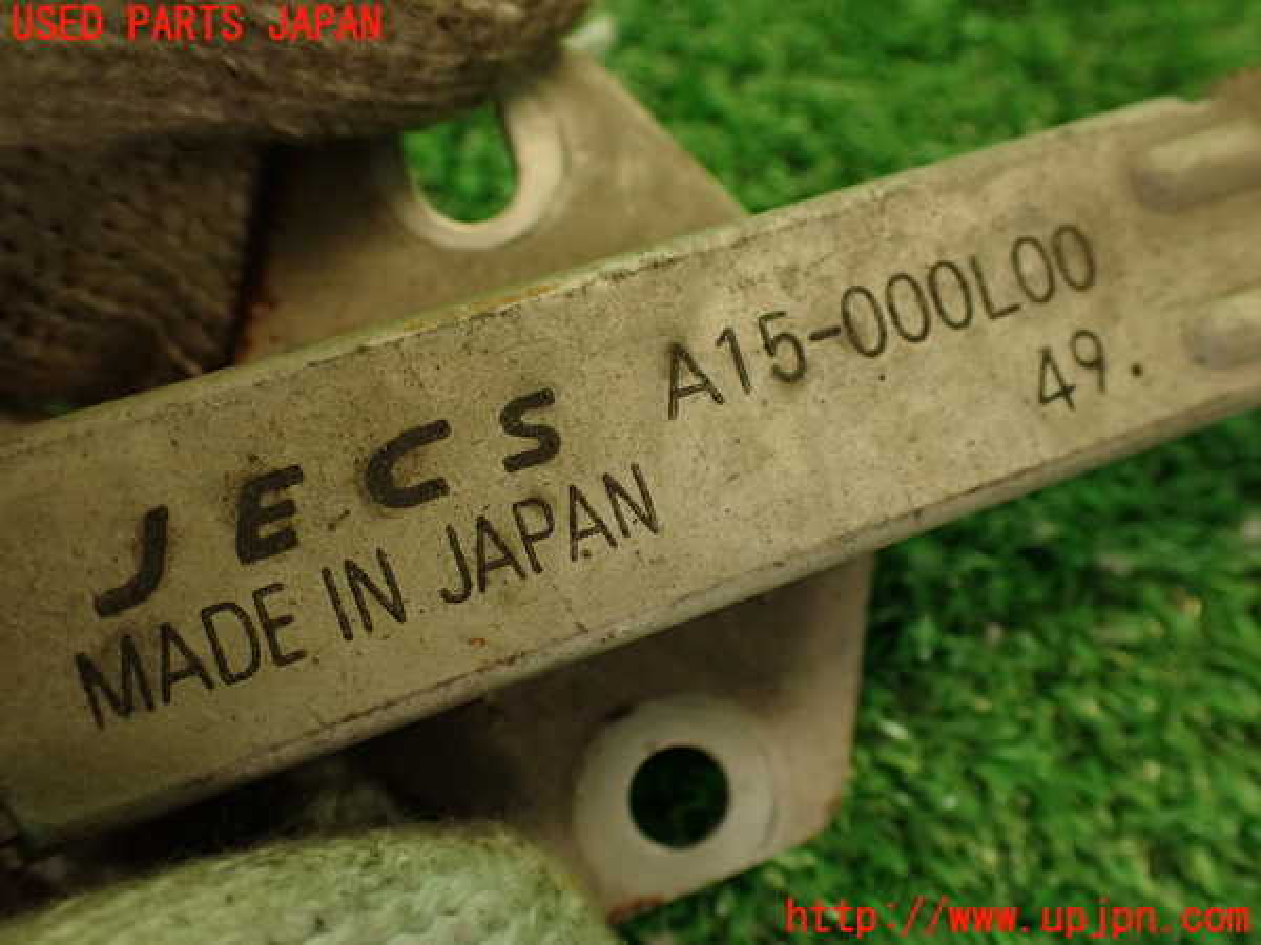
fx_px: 1166
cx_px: 630
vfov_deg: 44.2
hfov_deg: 56.8
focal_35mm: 32
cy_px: 472
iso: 200
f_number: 2.4
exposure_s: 1/30
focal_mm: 5.79
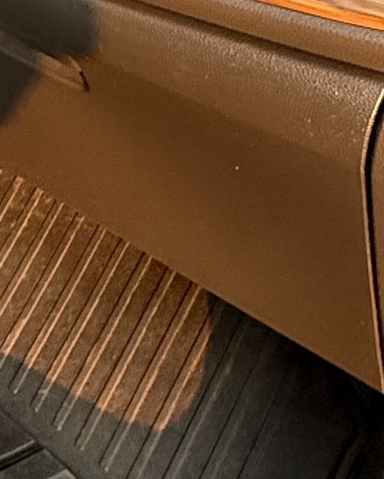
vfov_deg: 21.7
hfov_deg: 13.9
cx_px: -503
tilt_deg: -22.0
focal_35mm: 82
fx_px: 1164
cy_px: -89
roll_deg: -2.1
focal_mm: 2.22
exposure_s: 1/80
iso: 400
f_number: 2.2
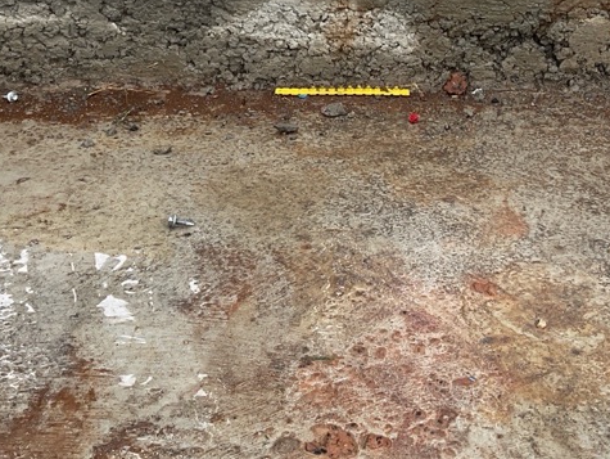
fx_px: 1076
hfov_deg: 31.5
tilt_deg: -20.3
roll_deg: -0.9
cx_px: 379
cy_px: 98
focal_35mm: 61
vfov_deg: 23.7
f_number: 1.8
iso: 20
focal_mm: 3
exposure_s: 1/120
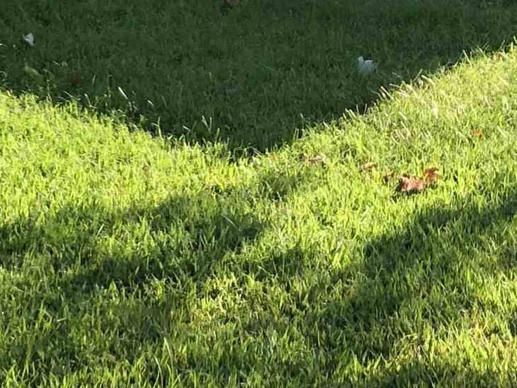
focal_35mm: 117
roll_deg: -0.6
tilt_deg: -0.3
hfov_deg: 16.0
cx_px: 655
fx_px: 1747
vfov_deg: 11.4
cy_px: -400
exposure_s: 1/516
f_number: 1.8
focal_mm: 3.99
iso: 20
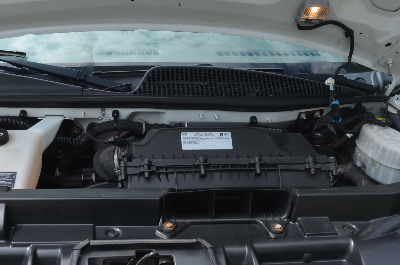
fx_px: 443
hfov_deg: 47.7
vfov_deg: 33.1
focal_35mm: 40
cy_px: 160
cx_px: 132
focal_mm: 18
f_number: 7.1
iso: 200
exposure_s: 1/200
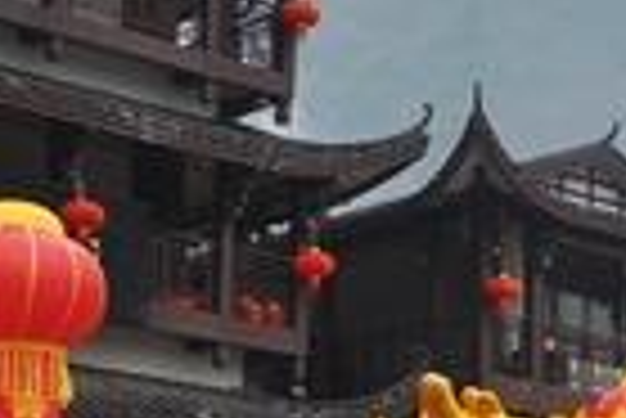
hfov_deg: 14.0
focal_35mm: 142
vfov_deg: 9.5
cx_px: 770
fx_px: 2472
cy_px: 528
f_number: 3.8
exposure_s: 1/320
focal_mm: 22
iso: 200
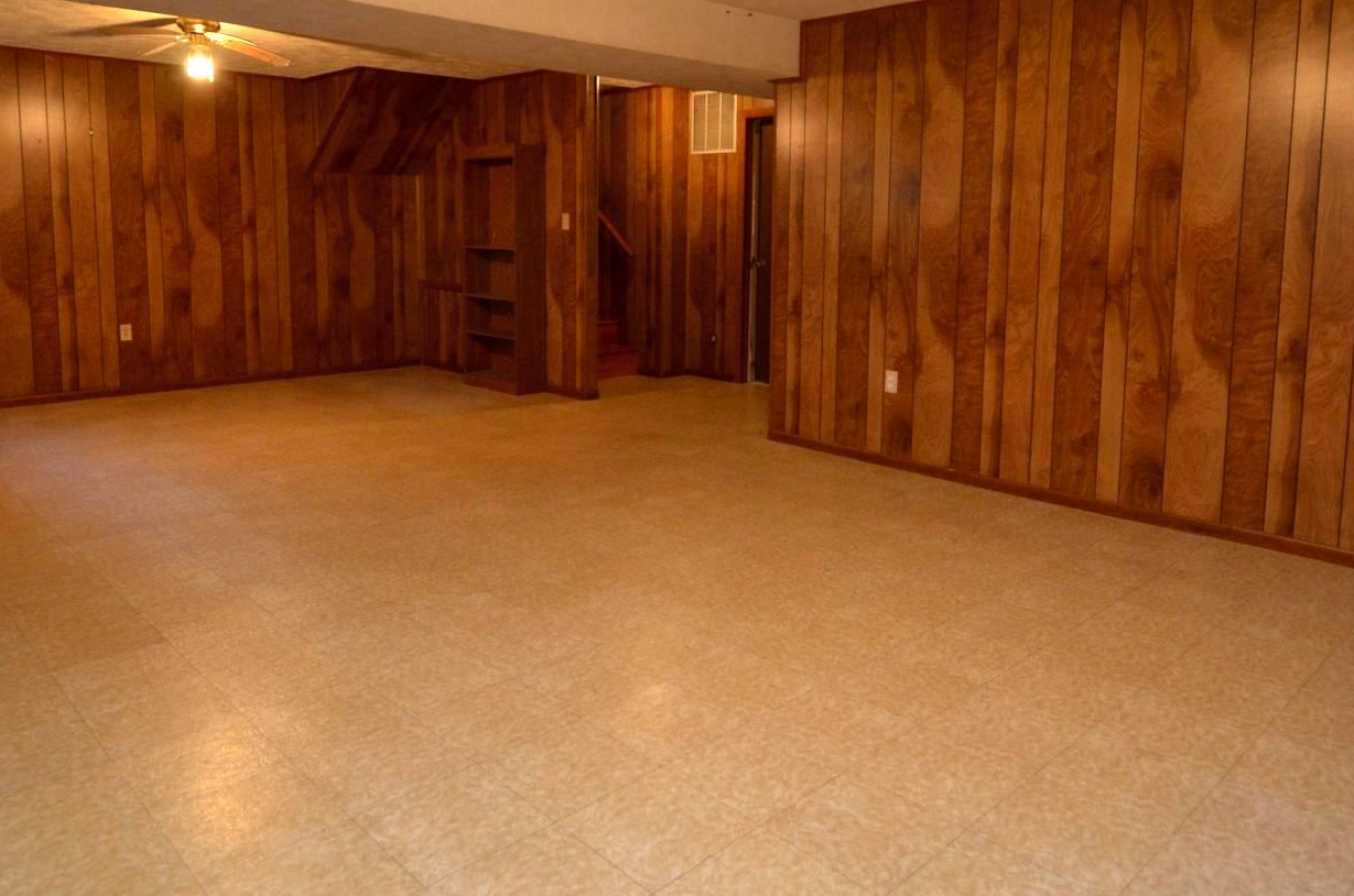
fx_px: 938
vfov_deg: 50.3
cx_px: 682
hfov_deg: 71.6
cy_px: 312
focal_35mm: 25
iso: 1000
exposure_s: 1/60
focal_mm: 10
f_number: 4
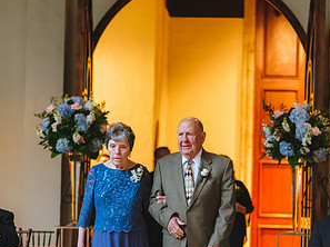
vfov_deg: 11.9
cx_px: 166
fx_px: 1181
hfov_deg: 15.9
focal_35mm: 124
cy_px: 190
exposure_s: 1/200
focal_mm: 85
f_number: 2
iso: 3200
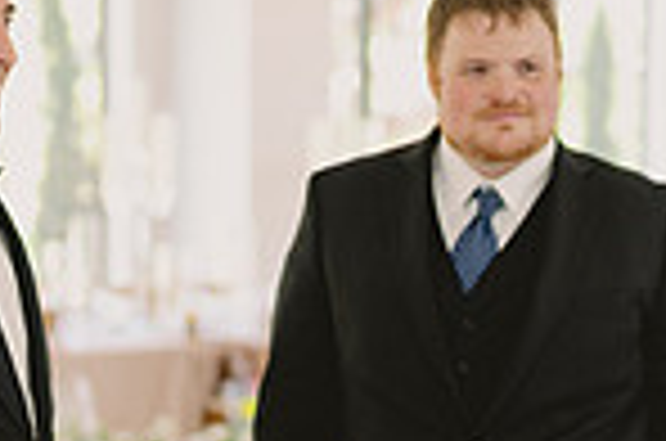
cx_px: 297
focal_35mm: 196
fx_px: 3618
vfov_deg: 6.9
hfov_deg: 10.5
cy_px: 472
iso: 250
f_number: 2
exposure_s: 1/125
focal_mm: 50
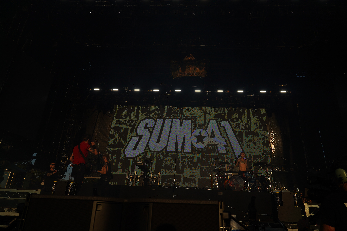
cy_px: 116
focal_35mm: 24
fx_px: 231
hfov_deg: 73.7
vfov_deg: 53.1
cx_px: 174
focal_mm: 24
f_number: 8
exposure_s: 1/800
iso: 100
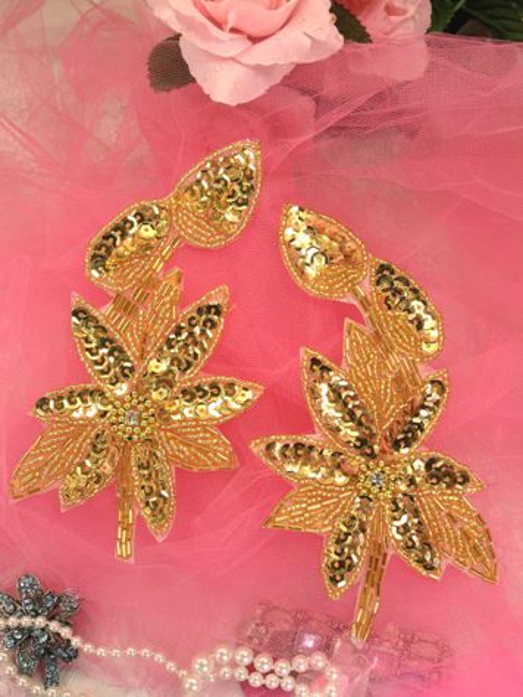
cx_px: 262
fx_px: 927
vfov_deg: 41.2
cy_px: 348
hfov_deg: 31.5
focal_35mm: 46
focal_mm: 8.3
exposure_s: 1/90
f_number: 4.7
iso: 80
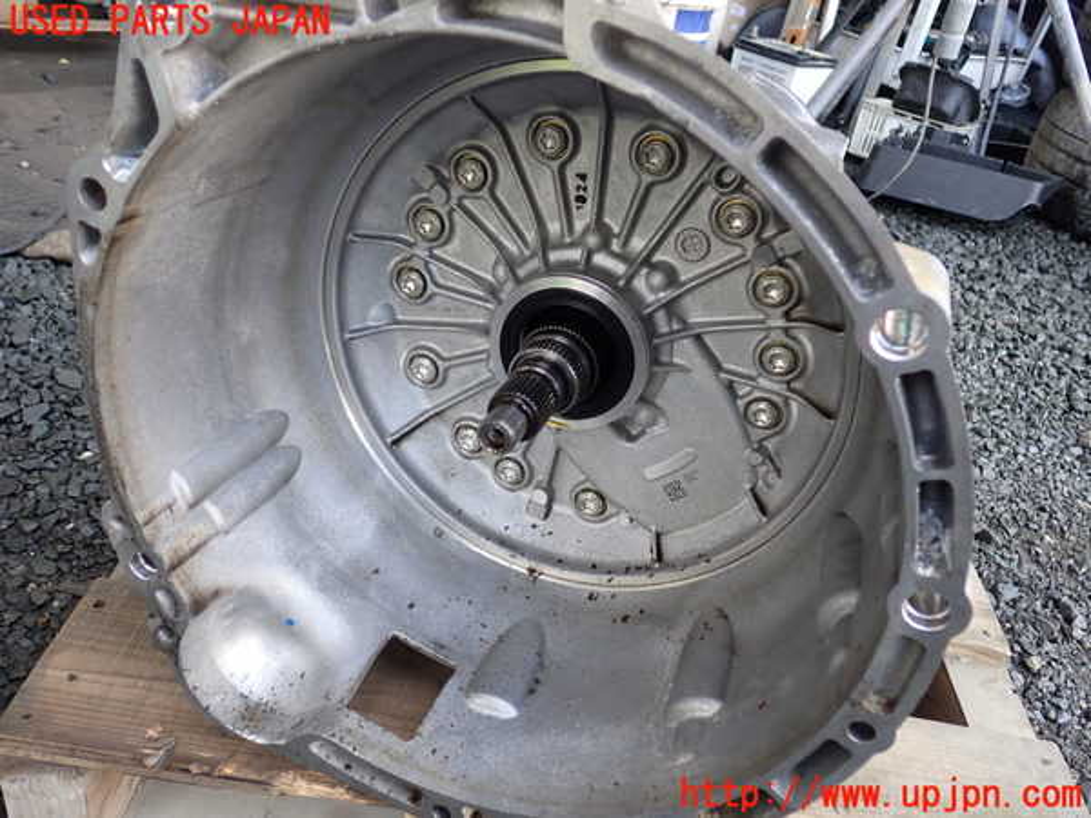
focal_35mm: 30
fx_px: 946
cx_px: 546
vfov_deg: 46.8
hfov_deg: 60.0
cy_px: 409
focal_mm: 5.4
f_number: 2.3
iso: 200
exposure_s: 1/125
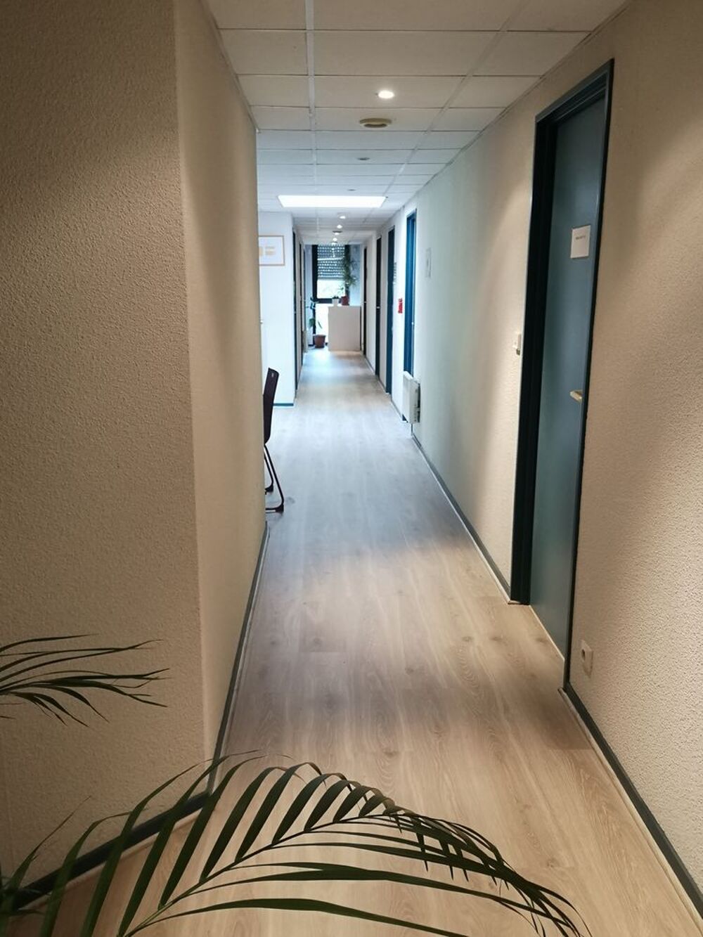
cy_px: 468
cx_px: 352
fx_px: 785
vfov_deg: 61.7
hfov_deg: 48.2
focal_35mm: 29
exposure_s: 1/50
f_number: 1.8
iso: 160
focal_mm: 3.95
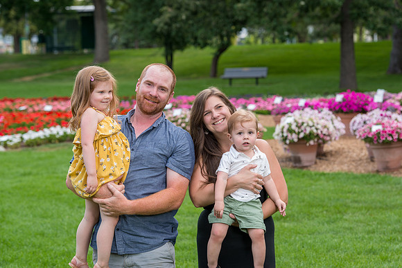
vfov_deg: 11.4
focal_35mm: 120
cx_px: 201
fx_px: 1340
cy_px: 134
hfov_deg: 17.1
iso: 400
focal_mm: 120
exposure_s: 1/320
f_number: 6.3
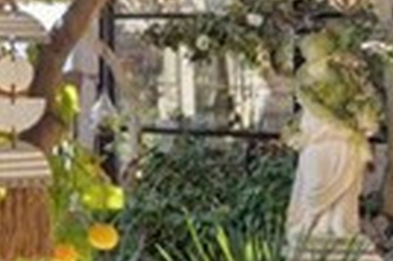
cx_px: -519
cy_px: 28
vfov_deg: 11.1
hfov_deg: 13.1
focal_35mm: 122
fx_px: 1330
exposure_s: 1/125
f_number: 9
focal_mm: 16
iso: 80
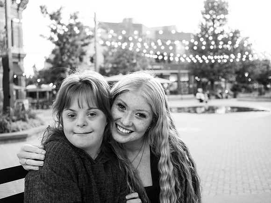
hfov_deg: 49.1
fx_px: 297
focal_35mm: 38
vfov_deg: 37.8
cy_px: 102
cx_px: 136
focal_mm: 35
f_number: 3.5
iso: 1000
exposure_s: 1/125
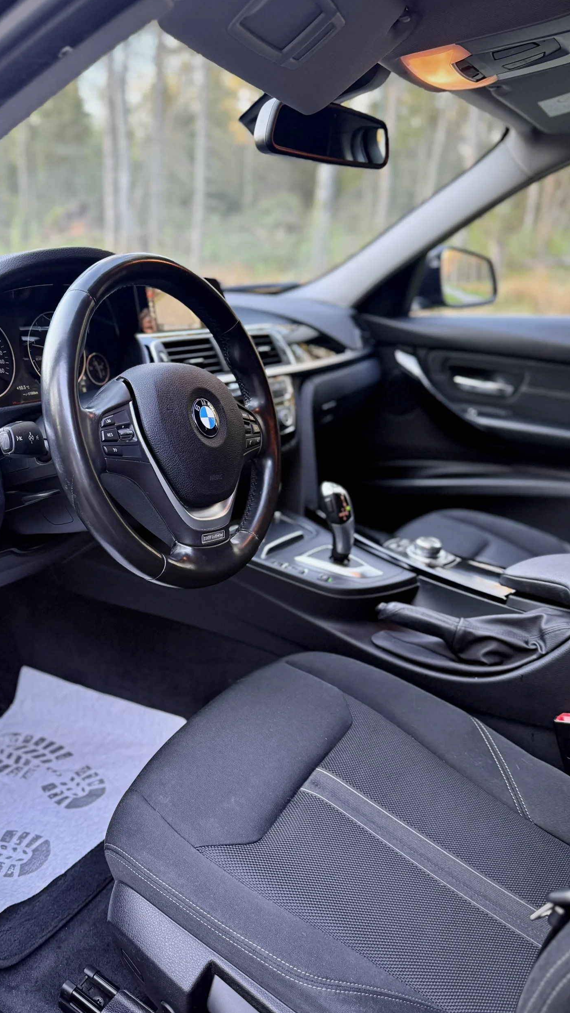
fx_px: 725
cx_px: 218
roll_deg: +0.0
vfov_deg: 69.8
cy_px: 519
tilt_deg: -21.1
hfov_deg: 42.6
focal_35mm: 27
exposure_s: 1/69
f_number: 1.78
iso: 200
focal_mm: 6.76
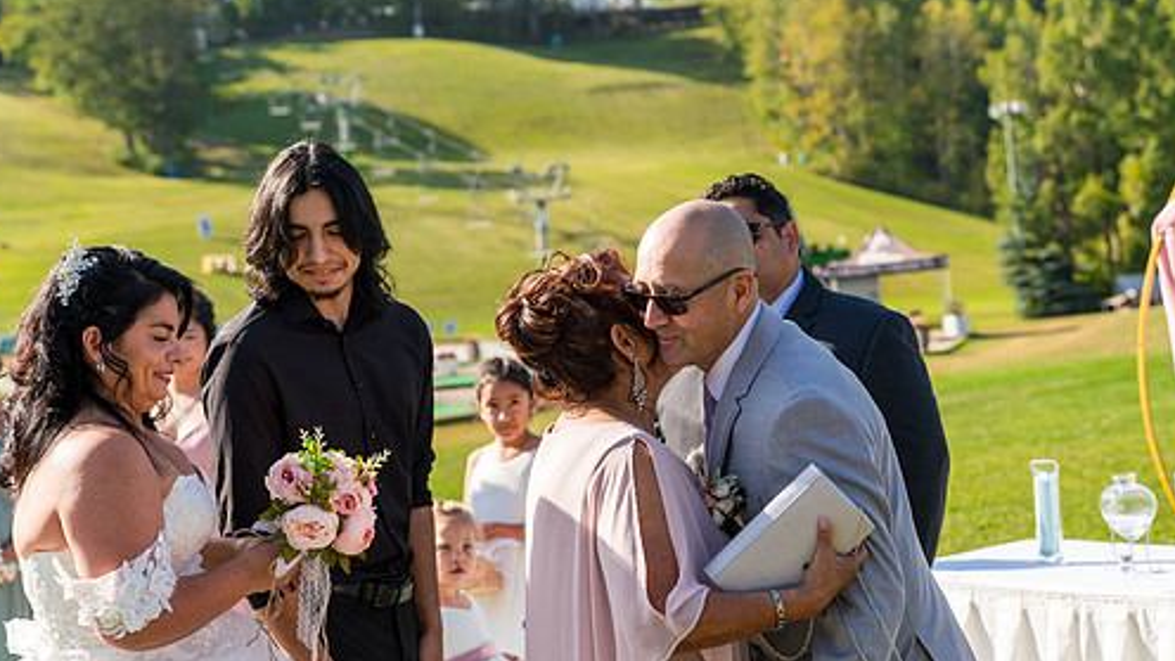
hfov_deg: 32.4
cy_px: 442
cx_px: 614
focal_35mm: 65
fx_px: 2025
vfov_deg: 18.5
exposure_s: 1/800
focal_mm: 53
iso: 250
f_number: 4
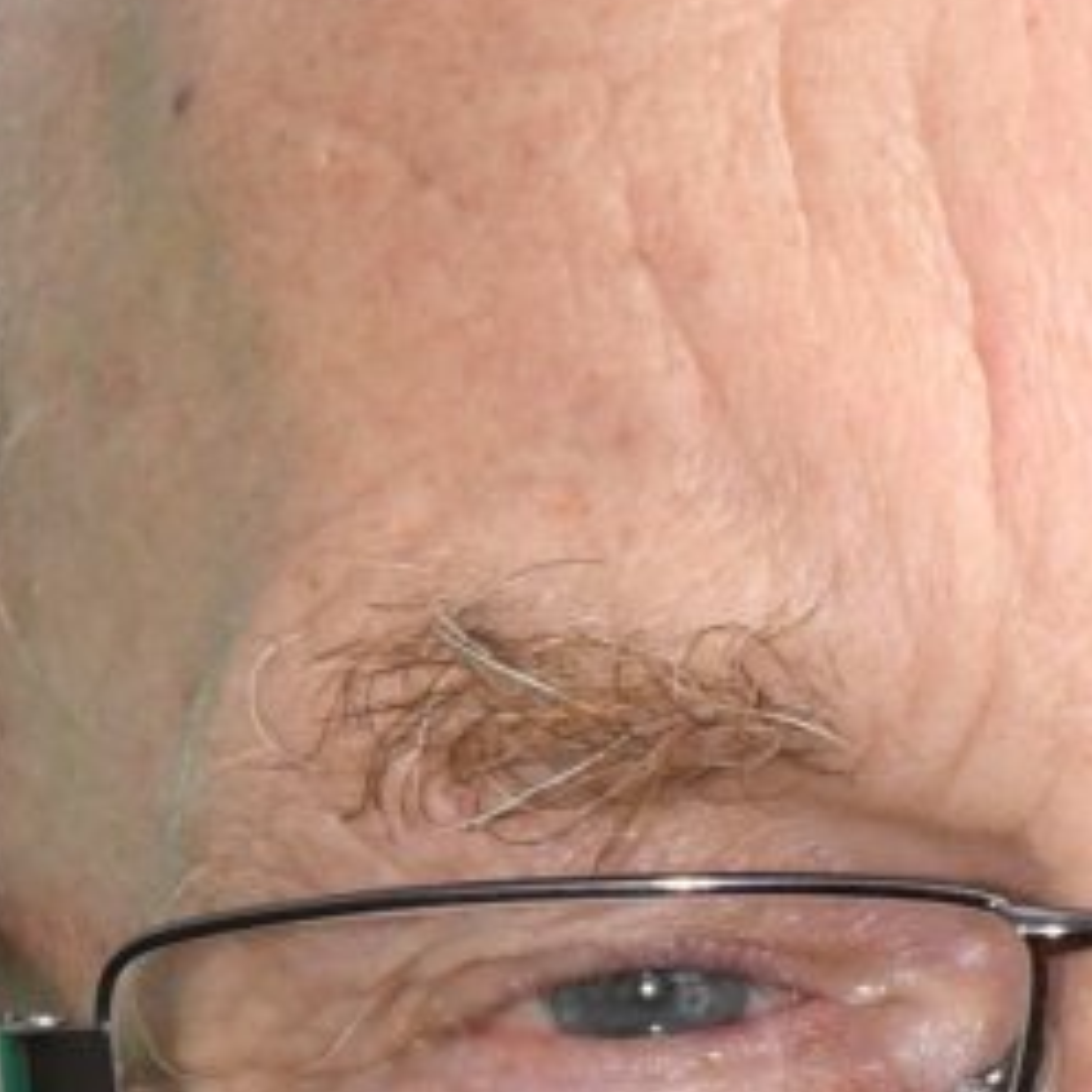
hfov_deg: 2.4
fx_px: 26304
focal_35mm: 737
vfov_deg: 2.4
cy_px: 2818
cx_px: 1213
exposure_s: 1/2000
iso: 800
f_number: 7.1
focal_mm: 70
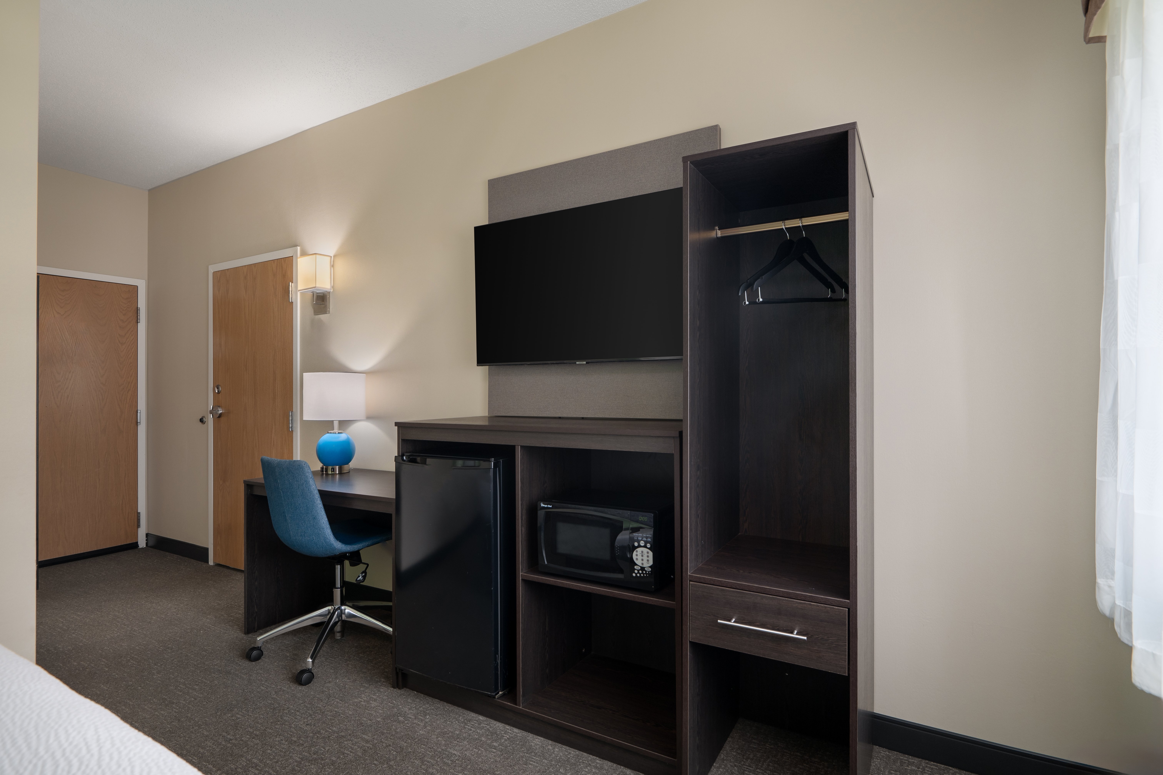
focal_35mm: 18
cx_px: 582
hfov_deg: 90.0
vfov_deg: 67.4
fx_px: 581
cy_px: 388
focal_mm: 18
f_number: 8
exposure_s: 1/25
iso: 250
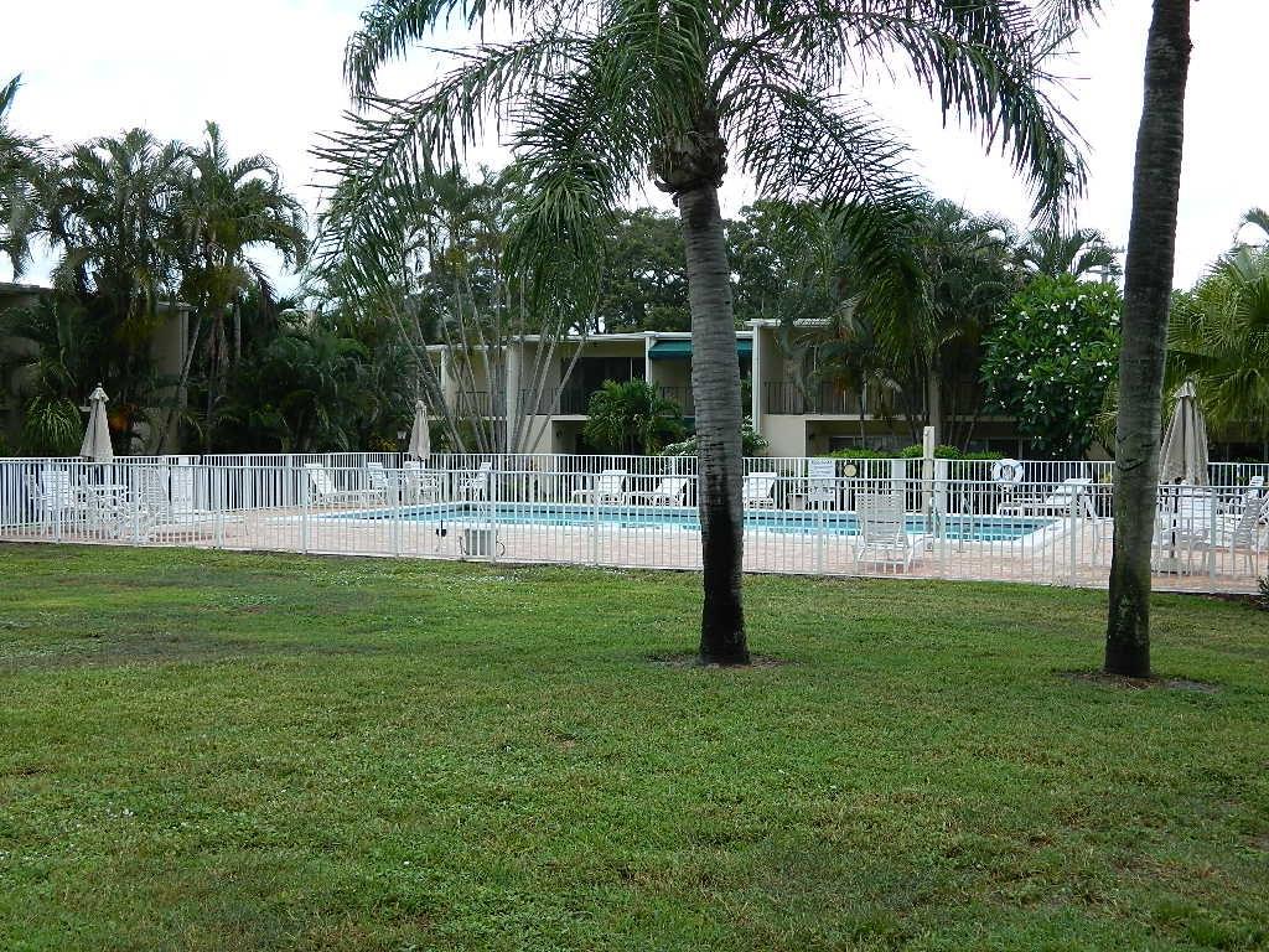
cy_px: 476
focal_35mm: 41
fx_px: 1503
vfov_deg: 35.1
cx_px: 634
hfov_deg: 45.8
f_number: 3.5
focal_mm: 7.3
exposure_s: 1/400
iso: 80
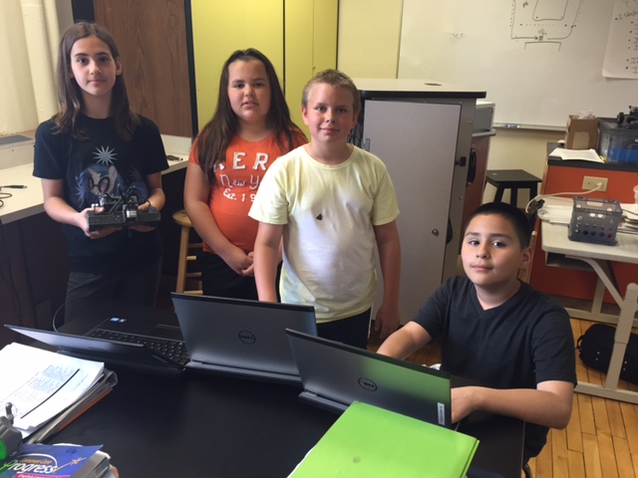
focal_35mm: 29
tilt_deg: -18.1
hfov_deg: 61.7
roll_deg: -2.3
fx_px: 534
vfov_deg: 48.2
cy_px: 239
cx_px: 319
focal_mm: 4.15
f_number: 2.2
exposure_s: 1/30
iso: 64
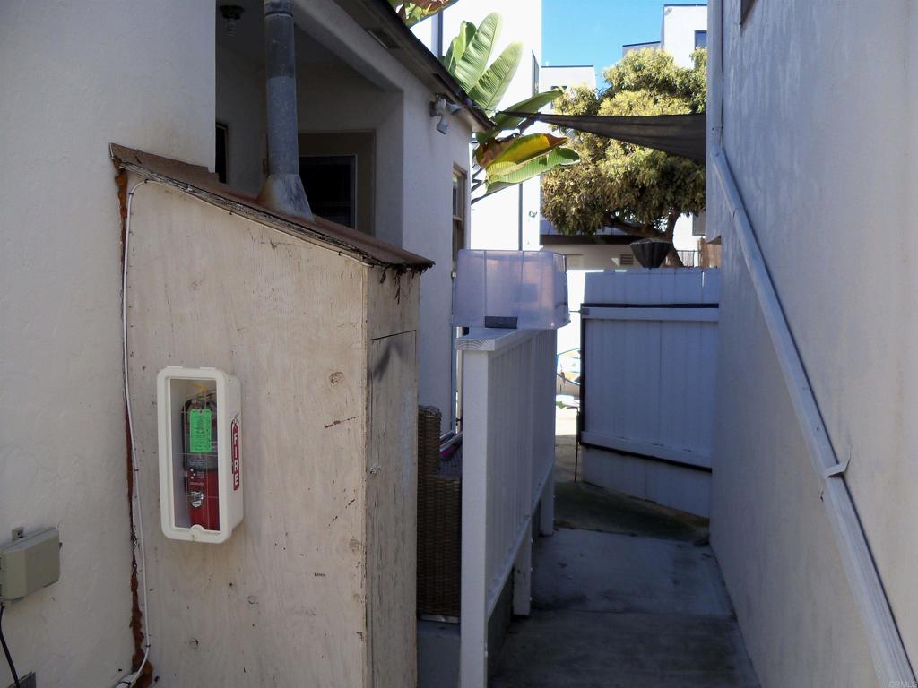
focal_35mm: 35
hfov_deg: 52.6
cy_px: 344
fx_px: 928
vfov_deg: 40.7
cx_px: 459
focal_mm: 6.2
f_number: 3.5
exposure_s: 1/320
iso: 80
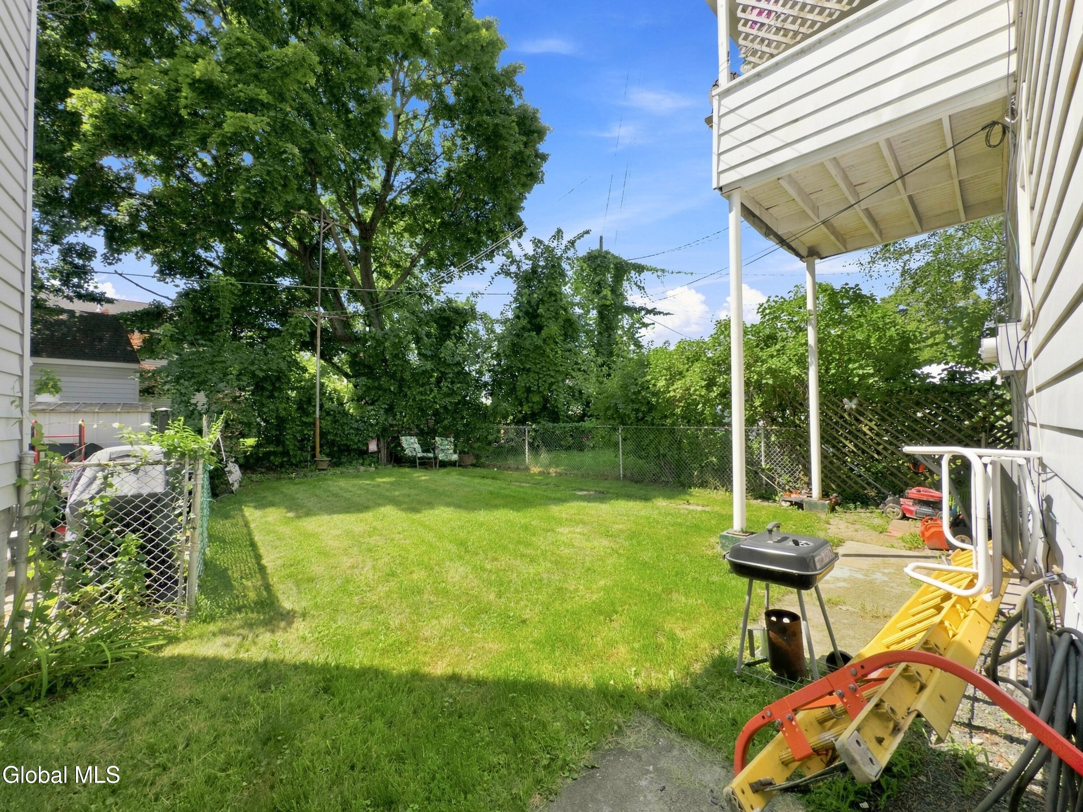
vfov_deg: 85.7
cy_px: 406
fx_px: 438
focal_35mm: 14
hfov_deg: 102.1
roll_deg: +0.9
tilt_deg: +1.5
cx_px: 542
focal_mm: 2.2
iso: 50
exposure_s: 1/734
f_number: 2.2
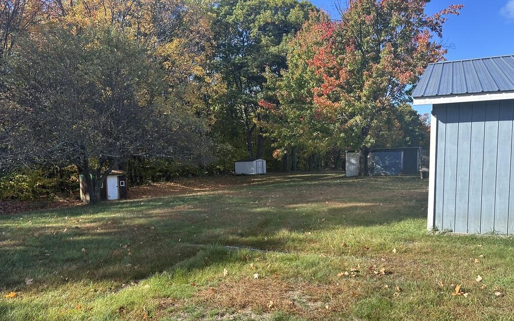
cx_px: 261
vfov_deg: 47.4
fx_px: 364
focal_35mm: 26
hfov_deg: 70.4
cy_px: 189
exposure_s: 1/1019
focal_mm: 6.86
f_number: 1.78
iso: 80
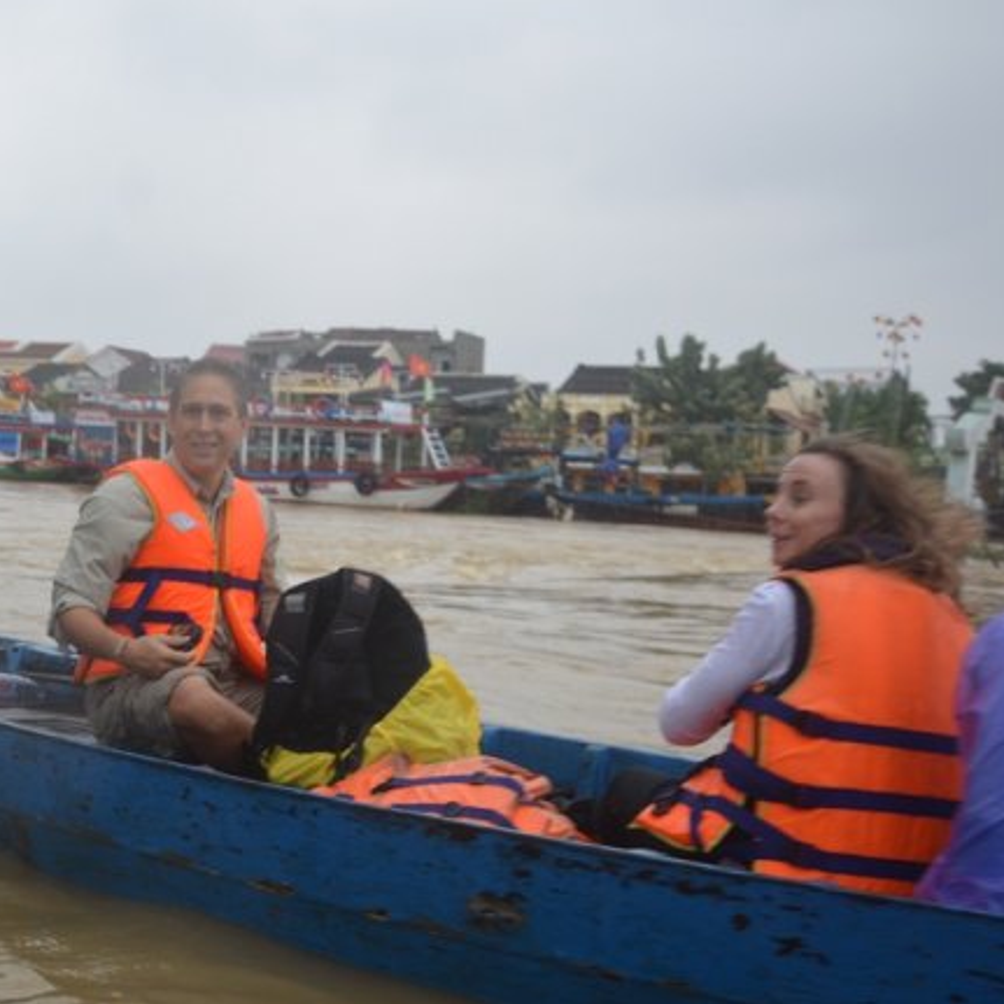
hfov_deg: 32.7
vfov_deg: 33.4
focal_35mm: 51
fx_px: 1674
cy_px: 495
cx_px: 234
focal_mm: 26
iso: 400
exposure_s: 1/100
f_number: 5
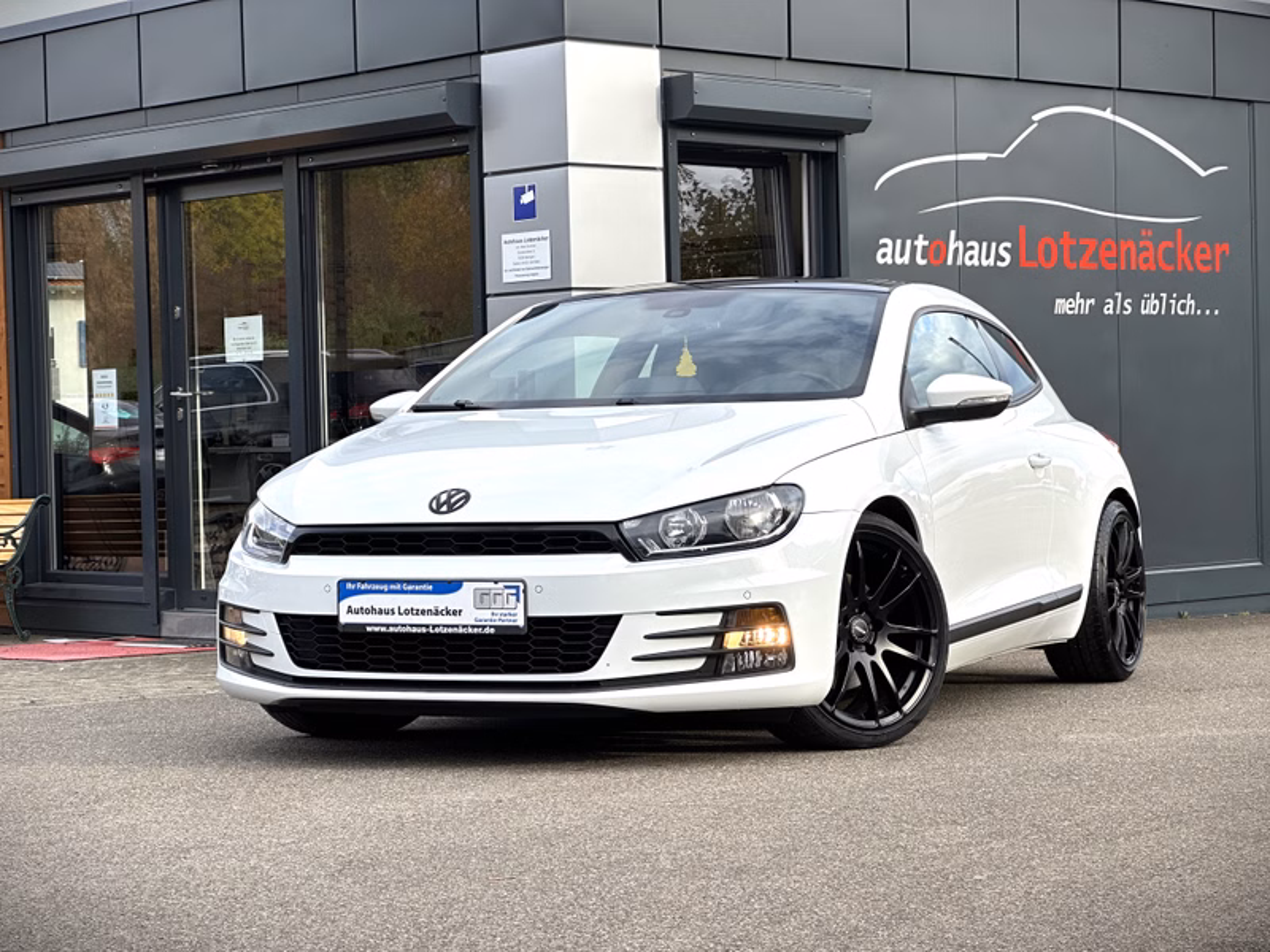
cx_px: 635
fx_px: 2825
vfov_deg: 19.1
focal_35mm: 77
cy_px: 476
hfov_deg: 25.3
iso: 32
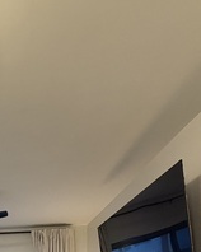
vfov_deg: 31.0
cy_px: 332
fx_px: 343
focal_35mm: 46
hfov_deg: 29.0
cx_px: -31
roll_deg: +0.6
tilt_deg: -3.7
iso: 320
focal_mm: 2.22
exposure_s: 1/62
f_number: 2.2
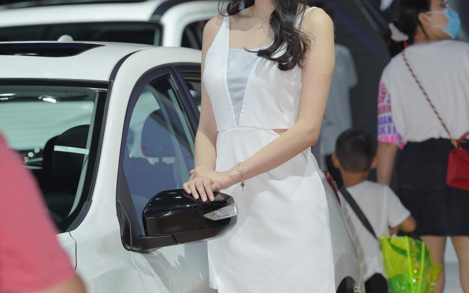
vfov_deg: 5.2
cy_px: 220
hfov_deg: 8.3
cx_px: 253
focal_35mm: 252
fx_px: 3221
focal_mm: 135
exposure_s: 1/400
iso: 640
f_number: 4.5
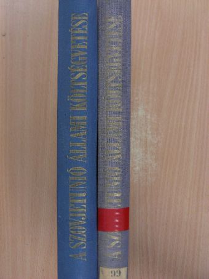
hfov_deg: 32.9
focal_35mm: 44
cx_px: 104
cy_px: 140
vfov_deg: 42.9
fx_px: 354
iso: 100
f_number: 3.5
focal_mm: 7.4
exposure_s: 1/15
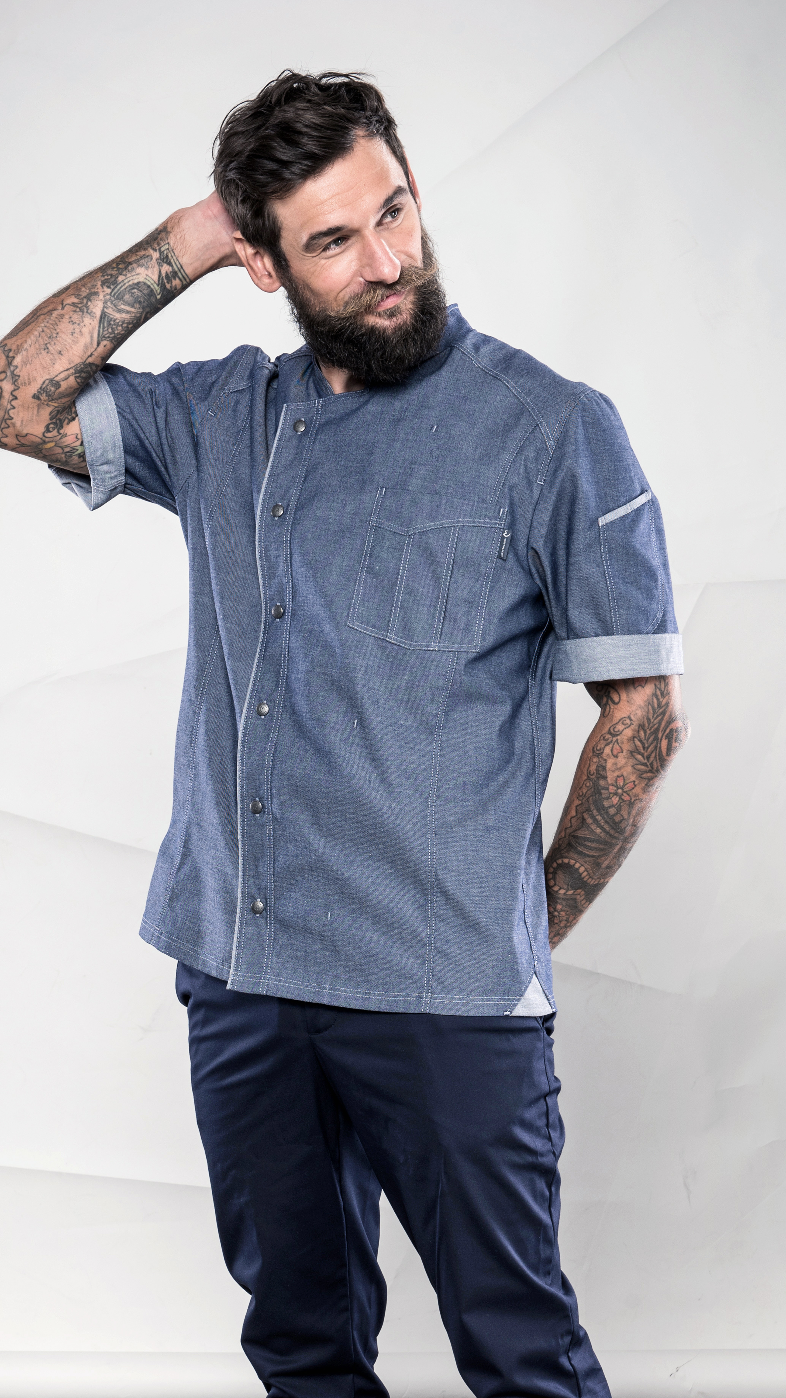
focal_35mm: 61
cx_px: 332
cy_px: 698
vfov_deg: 34.4
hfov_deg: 19.7
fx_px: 2260
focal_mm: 58
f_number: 10
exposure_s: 1/125
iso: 100
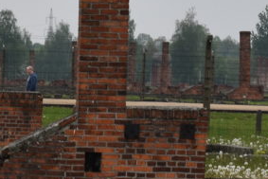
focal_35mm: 487
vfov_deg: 2.8
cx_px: -368
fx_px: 3627
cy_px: 65
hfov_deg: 4.2
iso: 200
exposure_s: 1/250
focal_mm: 68
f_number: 8
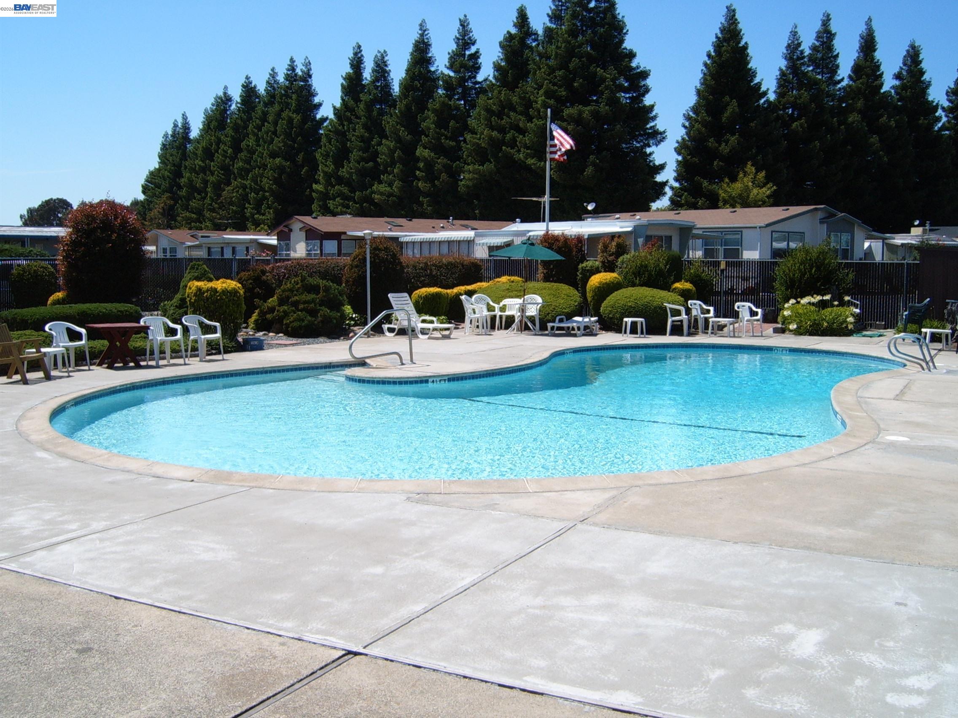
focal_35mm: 37
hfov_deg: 50.1
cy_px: 359
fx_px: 1024
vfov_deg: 38.7
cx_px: 479
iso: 63
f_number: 6
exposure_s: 1/350
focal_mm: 6.2
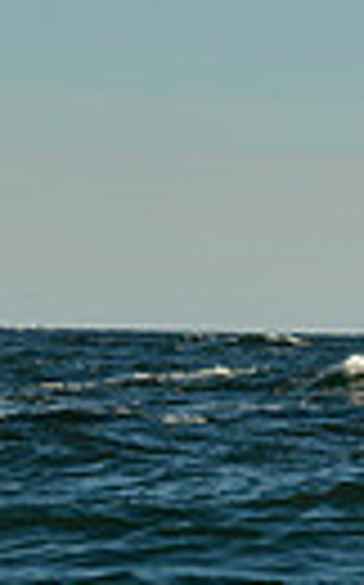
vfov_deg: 6.6
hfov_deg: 3.9
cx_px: -930
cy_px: 259
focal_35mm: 319
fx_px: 5075
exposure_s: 1/1250
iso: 200
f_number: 6.3
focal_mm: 70
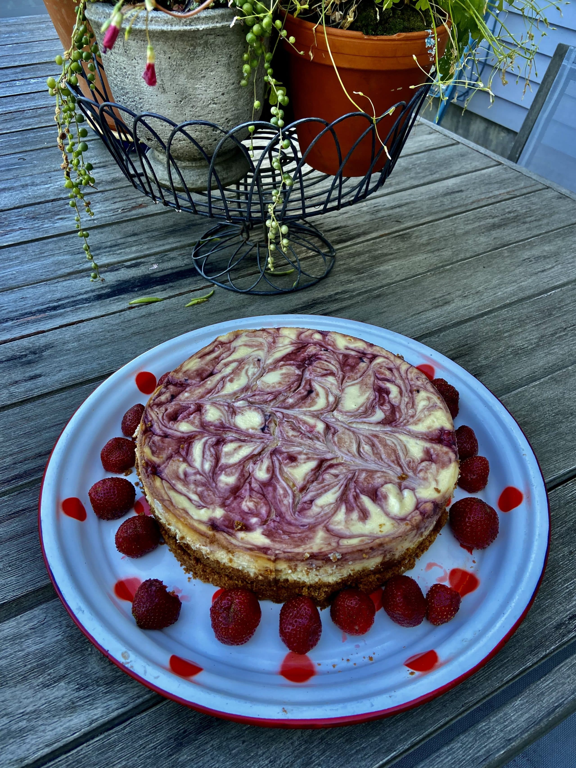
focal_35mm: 26
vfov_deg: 67.3
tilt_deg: -43.6
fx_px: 577
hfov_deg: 53.1
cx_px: 288
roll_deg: -1.2
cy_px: 384
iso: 32
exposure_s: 1/147
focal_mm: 4.25
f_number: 1.8
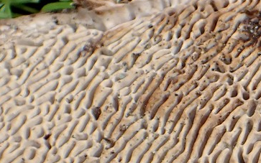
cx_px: 396
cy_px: 202
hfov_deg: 14.0
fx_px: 996
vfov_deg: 9.2
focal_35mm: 140
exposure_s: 1/640
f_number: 3.2
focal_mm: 5.4
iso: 100
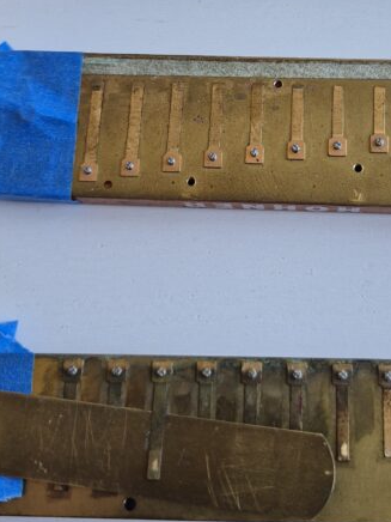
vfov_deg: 34.5
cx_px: 283
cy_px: 104
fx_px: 813
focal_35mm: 54
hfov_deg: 26.7
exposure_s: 1/180
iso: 160
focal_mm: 5.4
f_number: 1.8
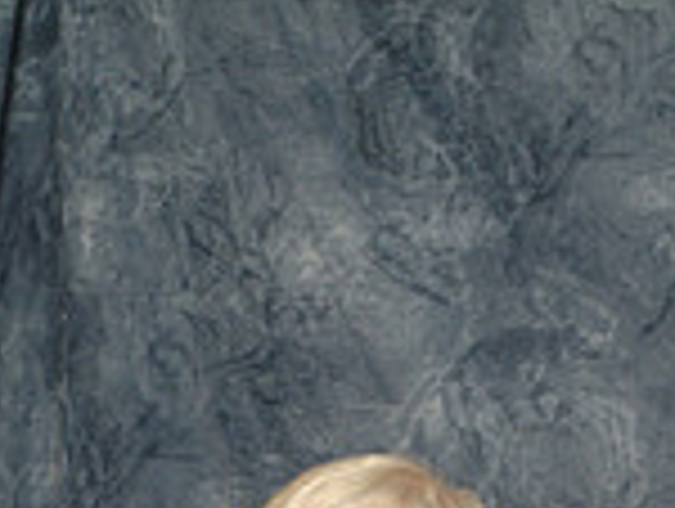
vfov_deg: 4.0
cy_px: 1007
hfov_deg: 5.3
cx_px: 398
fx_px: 7265
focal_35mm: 372
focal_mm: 86
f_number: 9.5
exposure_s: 1/125
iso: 400
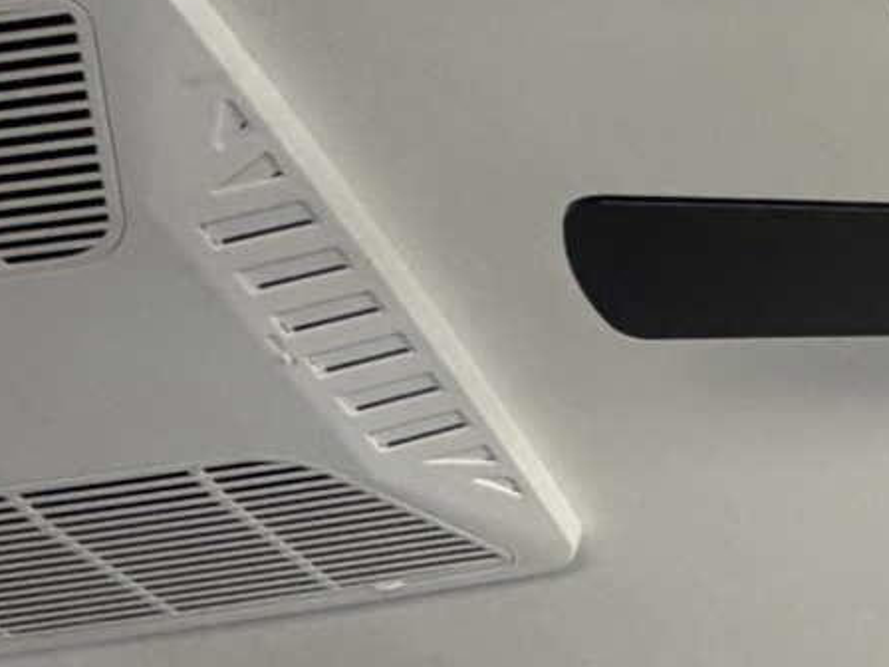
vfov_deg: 22.8
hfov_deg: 22.0
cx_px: 1502
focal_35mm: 64
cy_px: 191
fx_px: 1644
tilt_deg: +46.3
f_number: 2.2
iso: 320
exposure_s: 1/81
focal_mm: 2.22
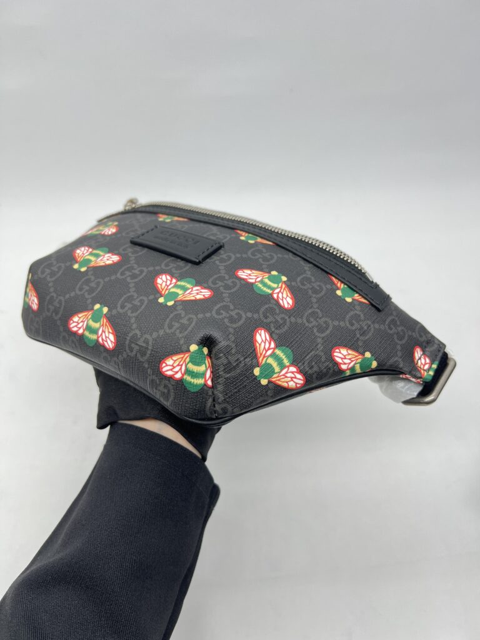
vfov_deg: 67.3
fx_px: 481
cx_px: 240
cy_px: 320
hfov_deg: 53.1
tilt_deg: -49.3
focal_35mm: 26
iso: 40
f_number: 1.5
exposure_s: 1/100
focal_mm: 5.7
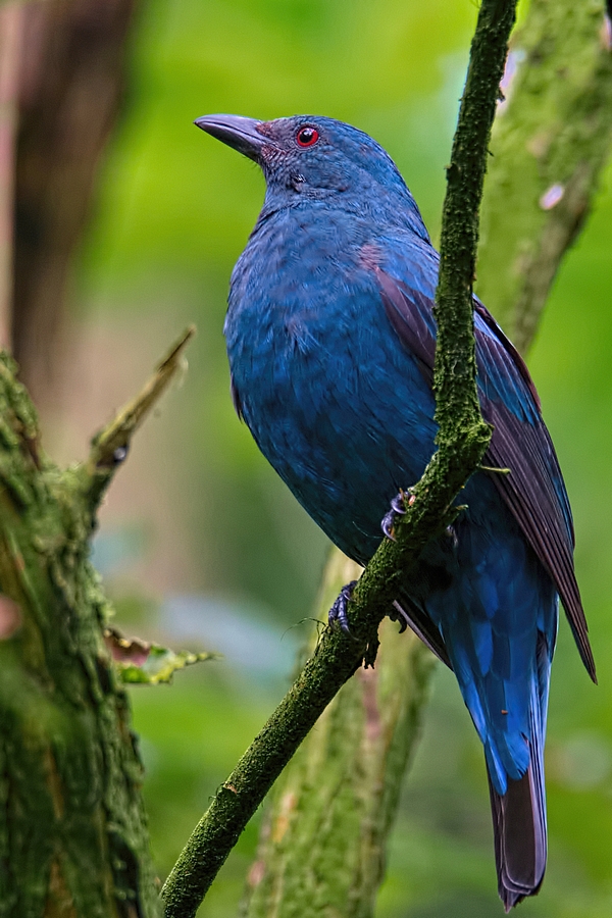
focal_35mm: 900
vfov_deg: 2.3
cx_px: 306
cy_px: 459
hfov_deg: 1.5
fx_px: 22948
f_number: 6.3
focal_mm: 600
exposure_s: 1/50
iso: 1600
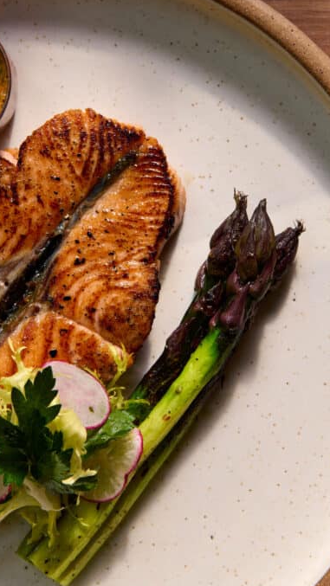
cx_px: 157
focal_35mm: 111
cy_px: 293
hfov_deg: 10.9
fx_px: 1726
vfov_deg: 19.3
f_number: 10
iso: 800
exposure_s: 1/50
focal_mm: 70
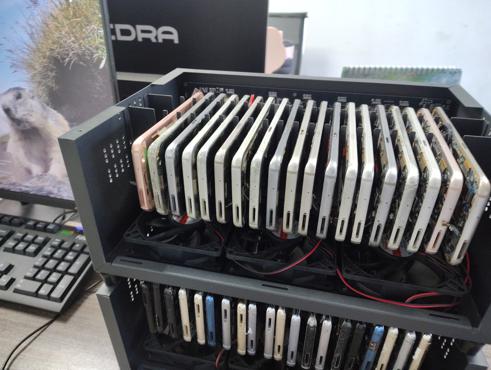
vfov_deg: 56.9
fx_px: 341
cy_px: 185
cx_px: 246
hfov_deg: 71.5
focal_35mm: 24
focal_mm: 5.56
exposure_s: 1/50
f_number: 1.8
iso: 856
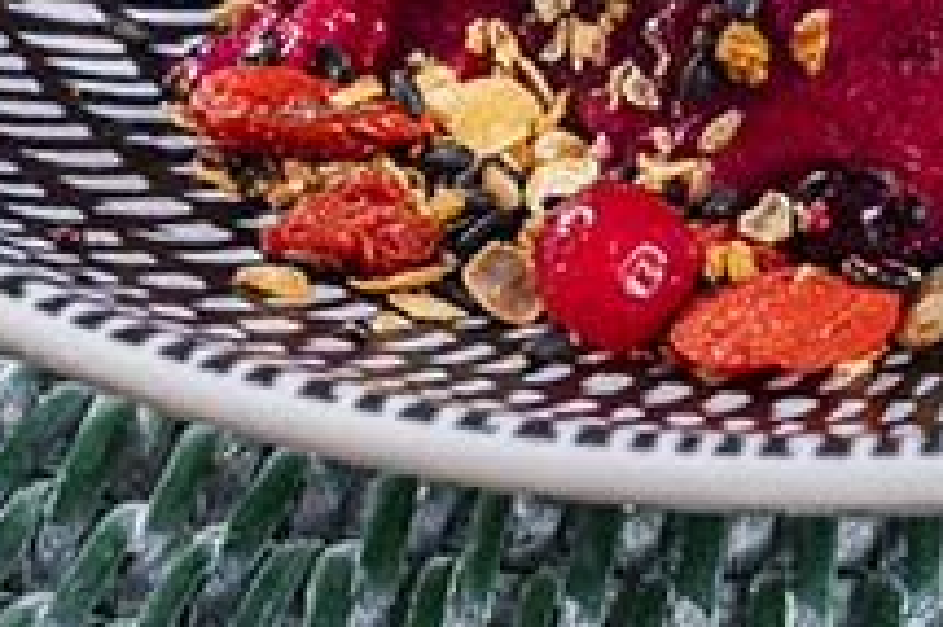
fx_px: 18138
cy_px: -601
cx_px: 1061
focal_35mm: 693
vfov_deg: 2.0
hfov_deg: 3.0
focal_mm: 155
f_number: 10
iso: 400
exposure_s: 1/250
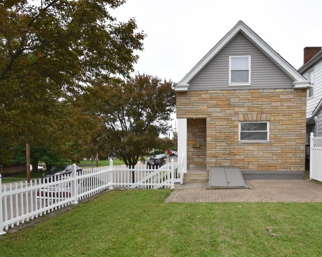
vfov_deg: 60.4
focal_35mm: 23
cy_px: 152
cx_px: 195
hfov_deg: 71.8
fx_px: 219
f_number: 4.5
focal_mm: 10
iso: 400
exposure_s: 1/1250
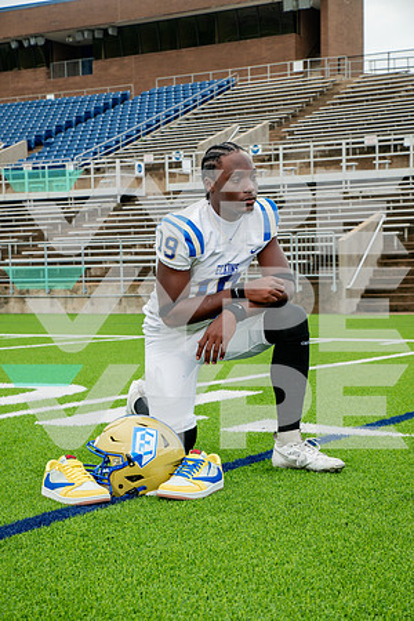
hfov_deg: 19.5
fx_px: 1207
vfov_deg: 28.8
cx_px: 207
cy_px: 310
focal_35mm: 70
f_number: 7.1
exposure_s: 1/320
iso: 200
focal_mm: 70
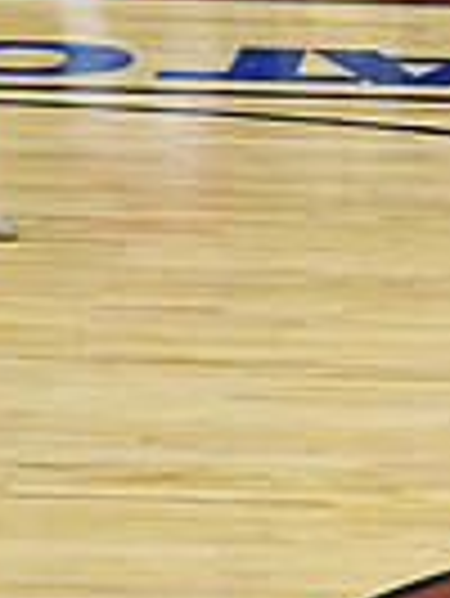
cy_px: 223
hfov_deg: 2.4
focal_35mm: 618
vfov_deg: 3.2
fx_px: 10695
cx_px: 1251
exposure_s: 1/400
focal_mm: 98
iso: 3200
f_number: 2.8
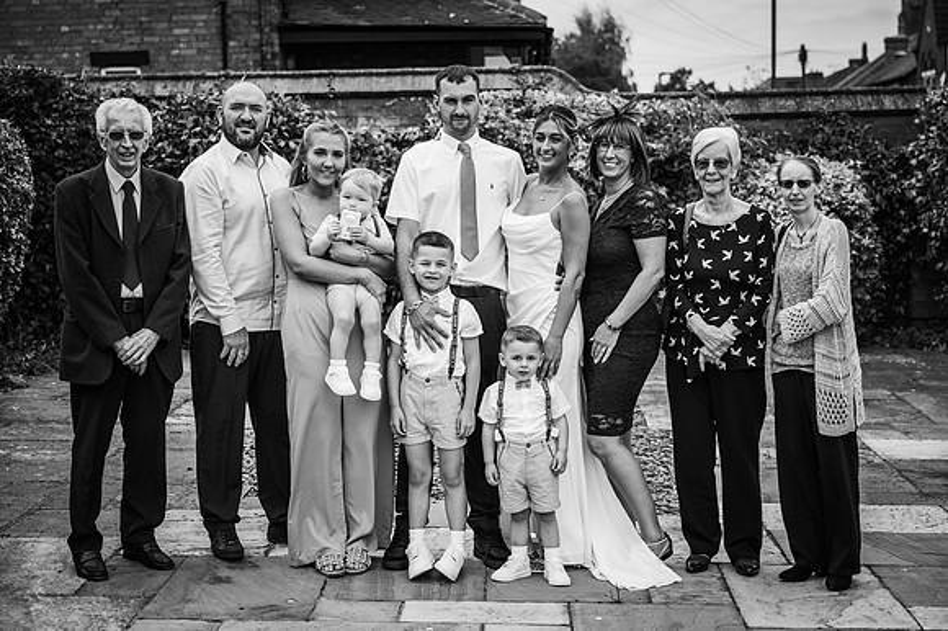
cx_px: 474
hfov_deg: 34.9
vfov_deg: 23.7
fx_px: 1506
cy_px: 316
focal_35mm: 57
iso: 100
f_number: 2.8
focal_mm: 56
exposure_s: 1/640
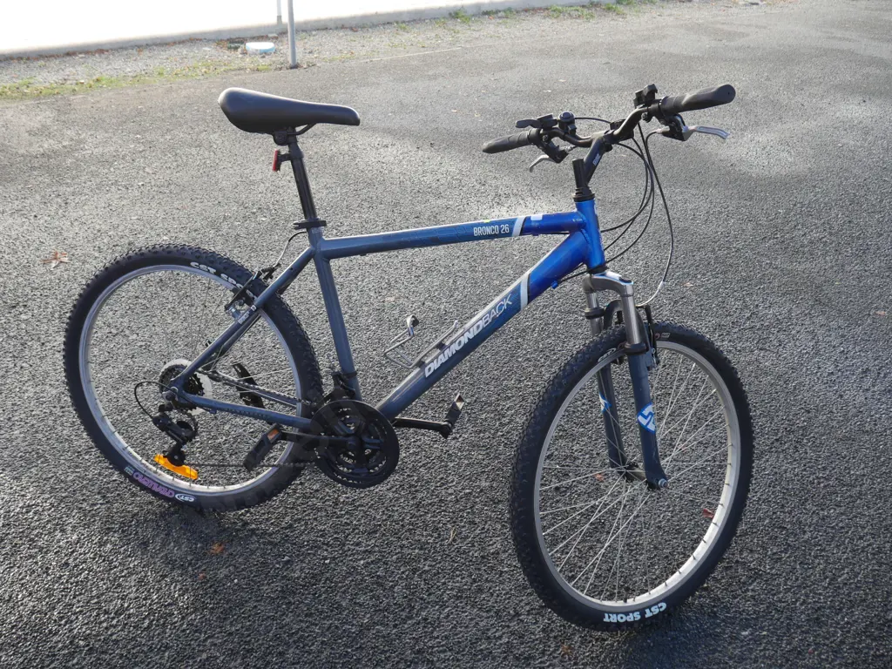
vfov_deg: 49.7
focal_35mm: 28
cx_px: 446
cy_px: 334
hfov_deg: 63.4
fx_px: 722
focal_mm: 14
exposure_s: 1/200
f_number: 5
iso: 200
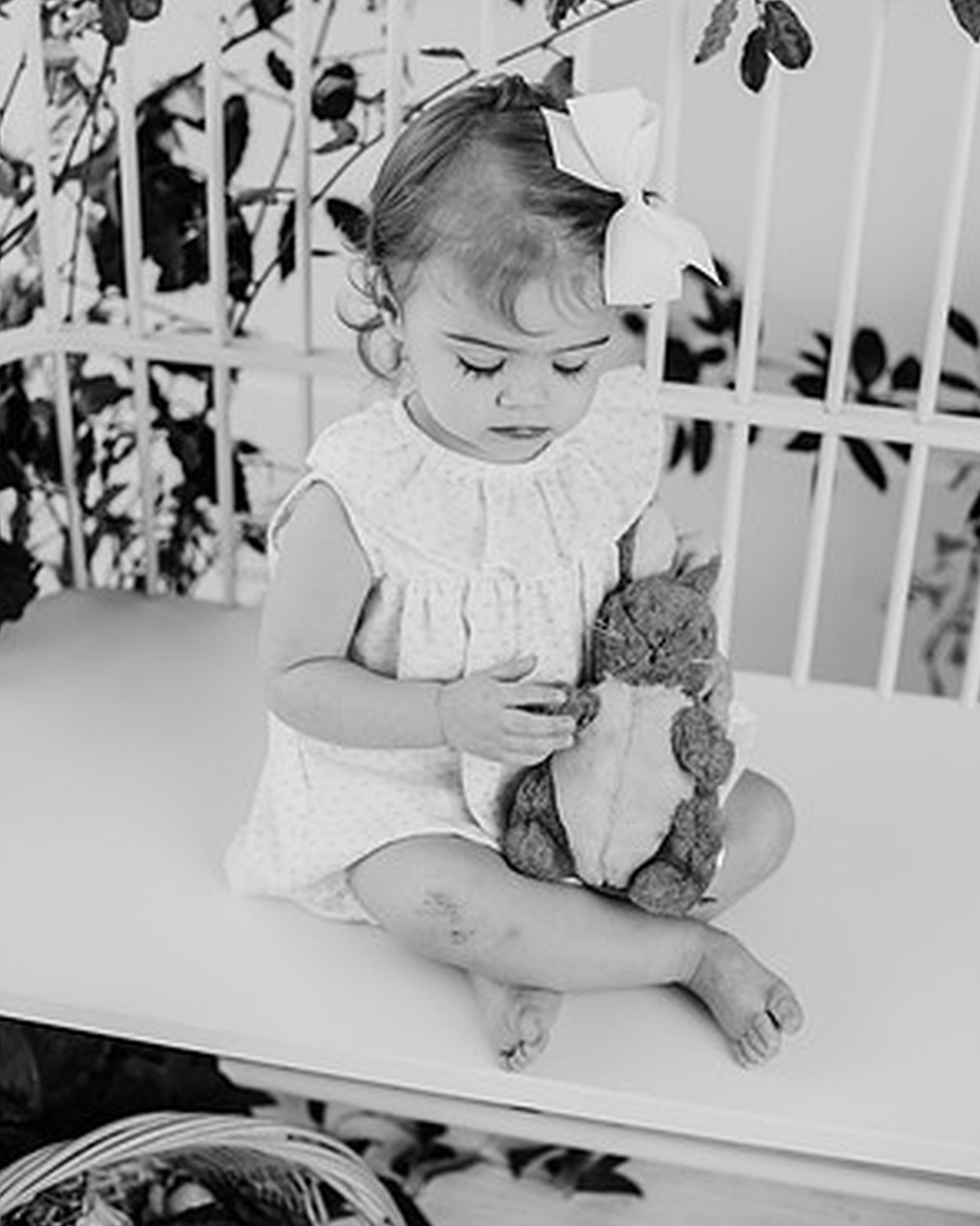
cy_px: 527
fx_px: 2067
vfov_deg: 33.0
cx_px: 493
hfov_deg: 26.7
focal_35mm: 57
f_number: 2.8
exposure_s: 1/160
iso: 125
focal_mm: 50
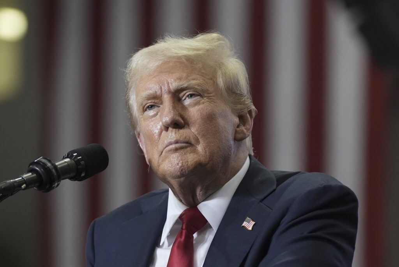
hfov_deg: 7.1
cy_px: 134
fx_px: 3195
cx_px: 200
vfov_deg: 4.8
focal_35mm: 288
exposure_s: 1/800
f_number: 4
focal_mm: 192
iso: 3200
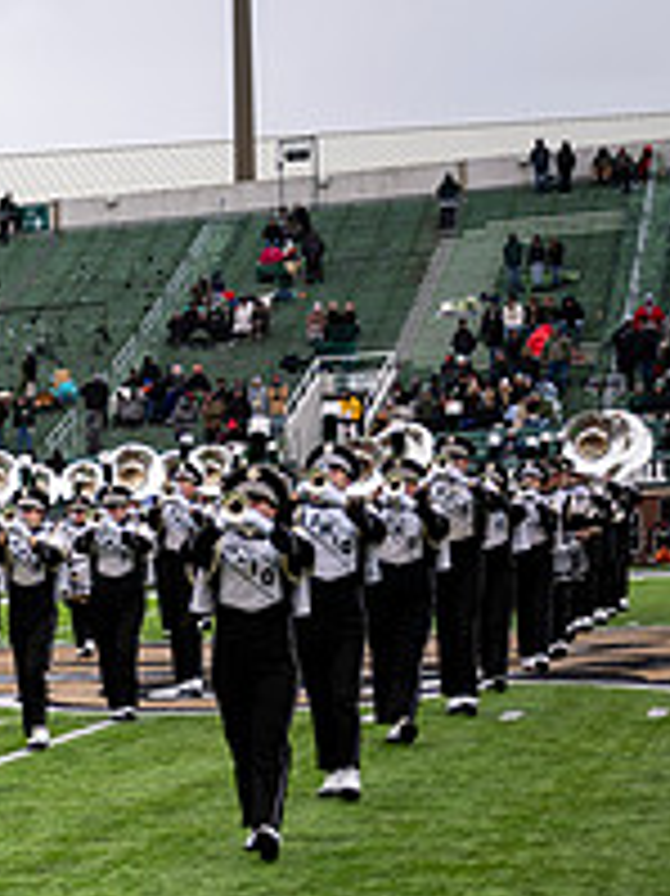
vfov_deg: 19.8
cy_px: 723
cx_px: -495
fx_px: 2532
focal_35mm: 98
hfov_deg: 13.6
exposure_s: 1/500
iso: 100
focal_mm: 35
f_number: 2.8
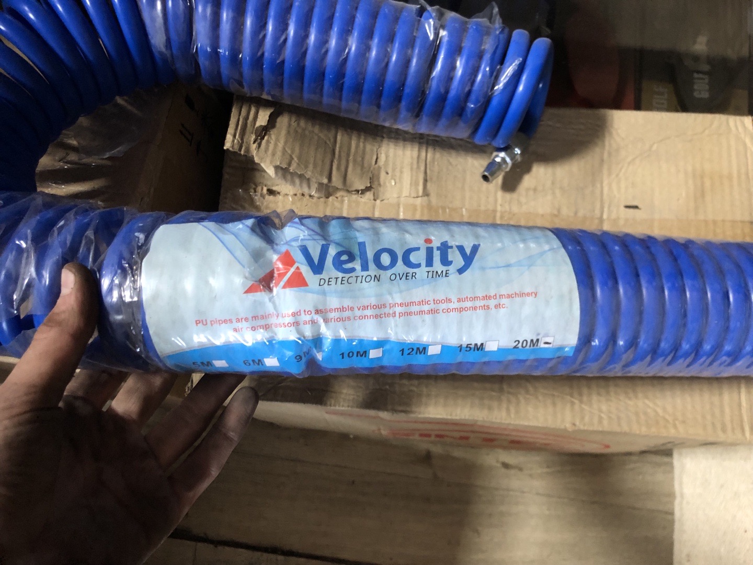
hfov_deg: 63.4
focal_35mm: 28
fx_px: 609
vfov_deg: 49.7
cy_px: 282
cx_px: 376
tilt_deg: -74.5
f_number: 1.8
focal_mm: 4
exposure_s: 1/15
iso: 50
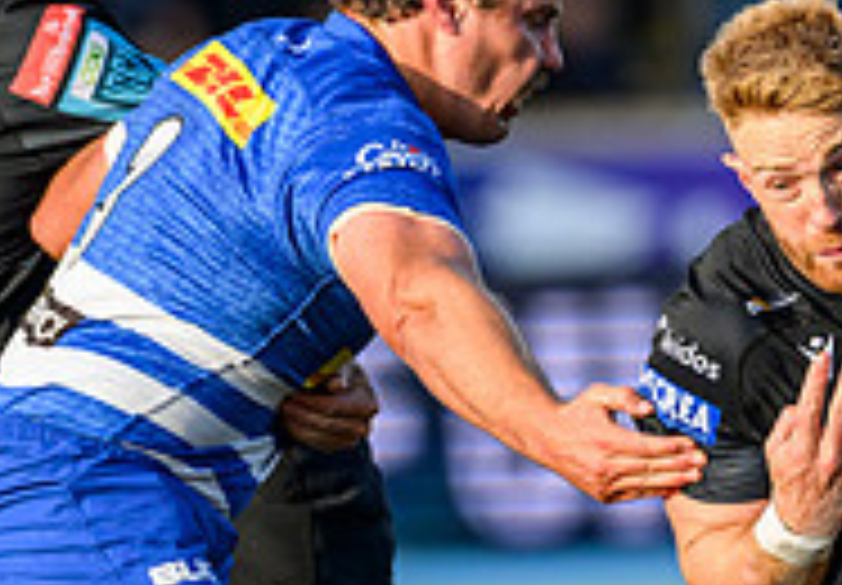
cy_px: 824
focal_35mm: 1406
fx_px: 33321
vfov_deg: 1.0
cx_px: 1130
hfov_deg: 1.4
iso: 1600
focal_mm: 400
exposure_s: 1/5000
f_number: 4
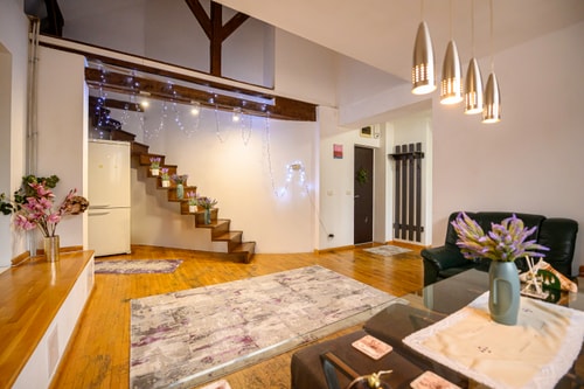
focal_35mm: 15
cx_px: 285
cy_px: 189
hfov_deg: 99.7
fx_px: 246
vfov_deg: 76.6
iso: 5000
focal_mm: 14
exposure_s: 1/320
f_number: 2.8
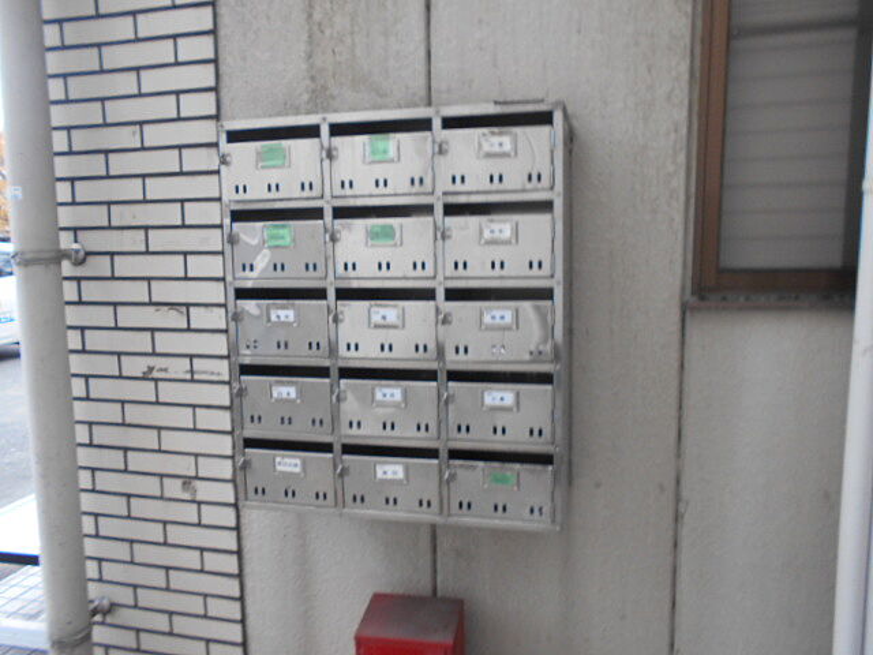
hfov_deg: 67.3
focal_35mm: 26
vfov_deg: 53.1
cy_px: 328
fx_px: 656
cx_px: 436
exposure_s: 1/30
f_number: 3.2
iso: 140
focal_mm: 4.6
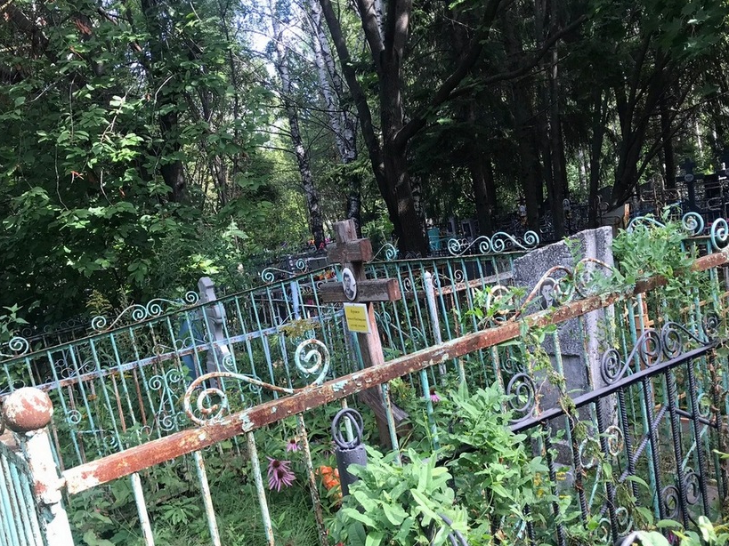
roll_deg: +11.8
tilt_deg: -7.4
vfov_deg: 40.5
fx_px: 737
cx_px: 351
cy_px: 324
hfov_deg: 52.6
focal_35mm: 35
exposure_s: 1/132
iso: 20
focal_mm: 3.99
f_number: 1.8
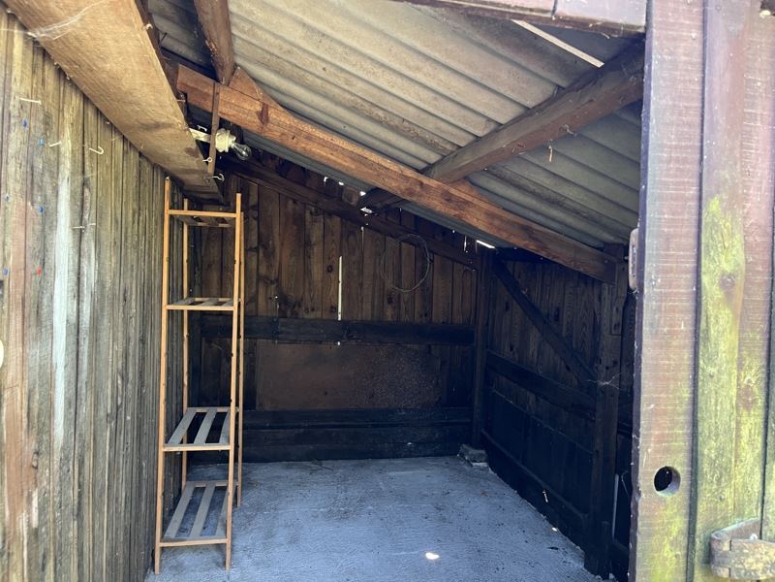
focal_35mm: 26
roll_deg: -1.2
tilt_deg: -3.2
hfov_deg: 67.3
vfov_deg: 53.1
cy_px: 291
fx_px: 582
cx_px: 388
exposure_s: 1/60
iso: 160
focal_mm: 5.1
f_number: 1.6
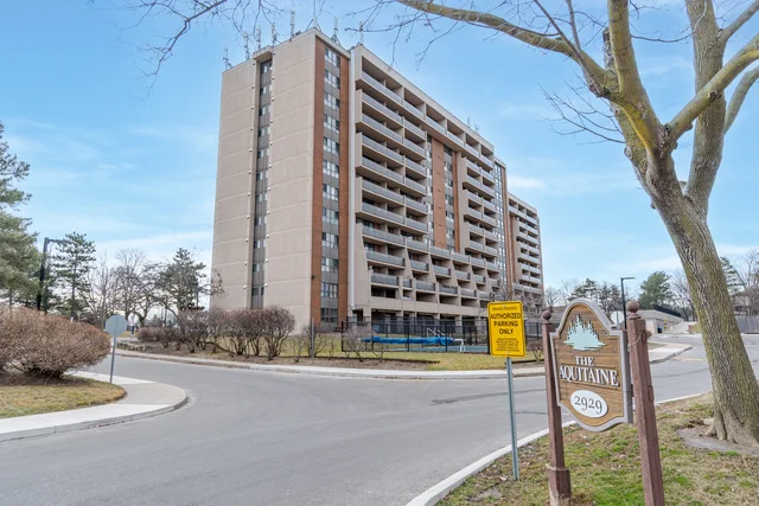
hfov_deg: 77.3
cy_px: 253
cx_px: 380
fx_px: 474
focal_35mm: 22
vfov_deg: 56.2
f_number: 7.1
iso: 50
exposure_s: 1/250
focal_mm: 15
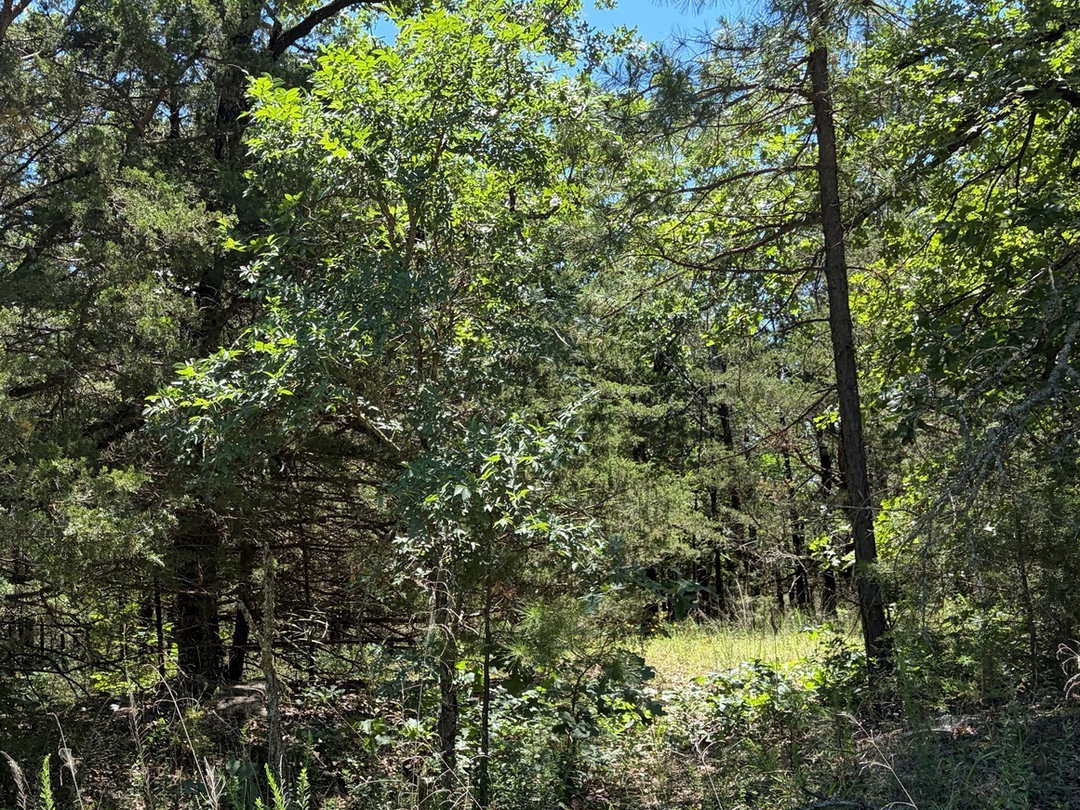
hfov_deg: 42.9
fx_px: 1342
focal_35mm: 43
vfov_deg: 33.2
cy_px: 566
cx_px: 313
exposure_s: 1/694
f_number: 1.6
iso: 50
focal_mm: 5.96
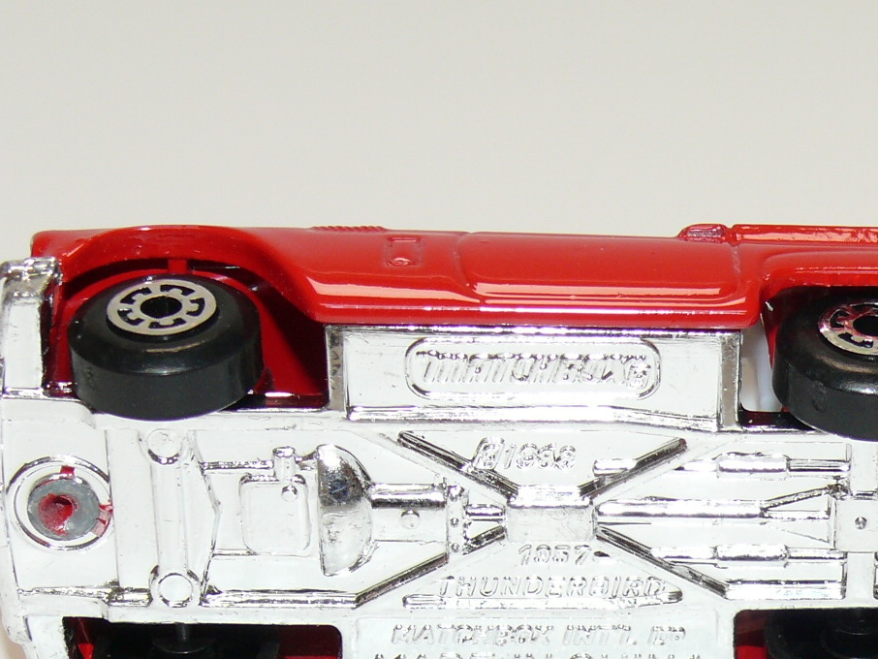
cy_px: 456
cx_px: 638
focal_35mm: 143
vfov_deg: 10.4
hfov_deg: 13.8
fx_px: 3628
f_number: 4
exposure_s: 1/40
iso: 100
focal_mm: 11.9
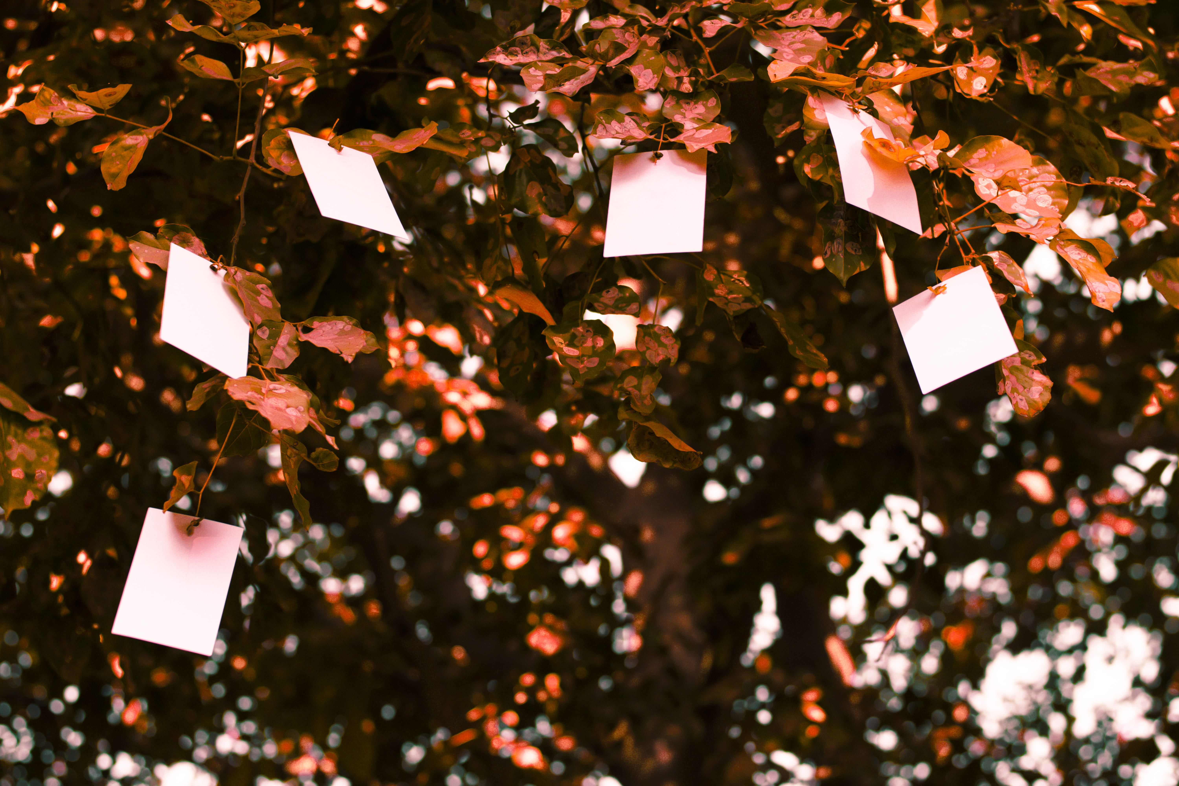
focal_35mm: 75
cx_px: 590
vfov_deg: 18.2
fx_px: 2456
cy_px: 393
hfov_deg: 27.0
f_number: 3.2
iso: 100
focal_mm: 50
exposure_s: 1/400
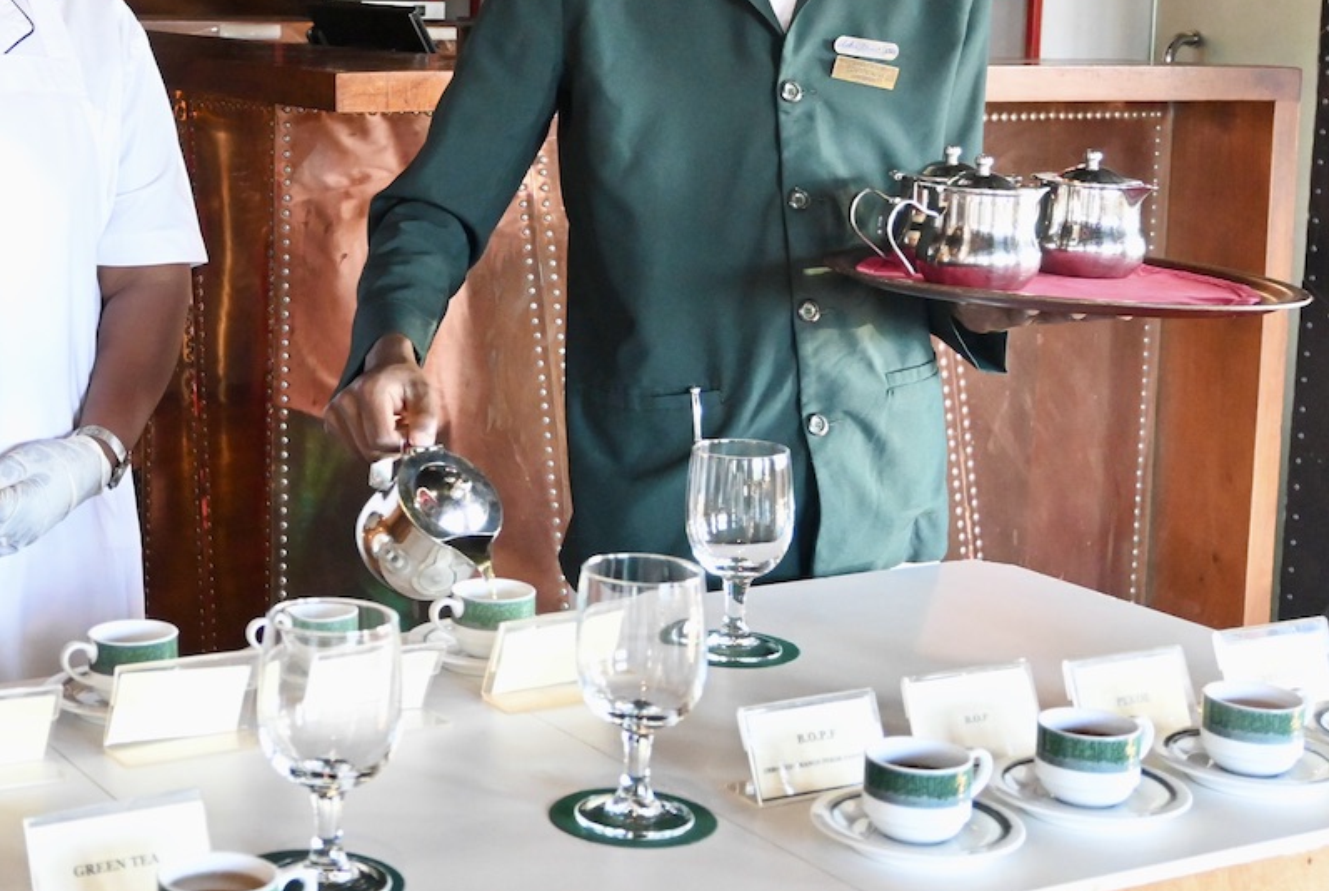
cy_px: 189
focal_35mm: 54
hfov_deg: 36.1
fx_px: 2004
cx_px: 397
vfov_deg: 24.7
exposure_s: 1/100
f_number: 4
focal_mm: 22.5
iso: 3200
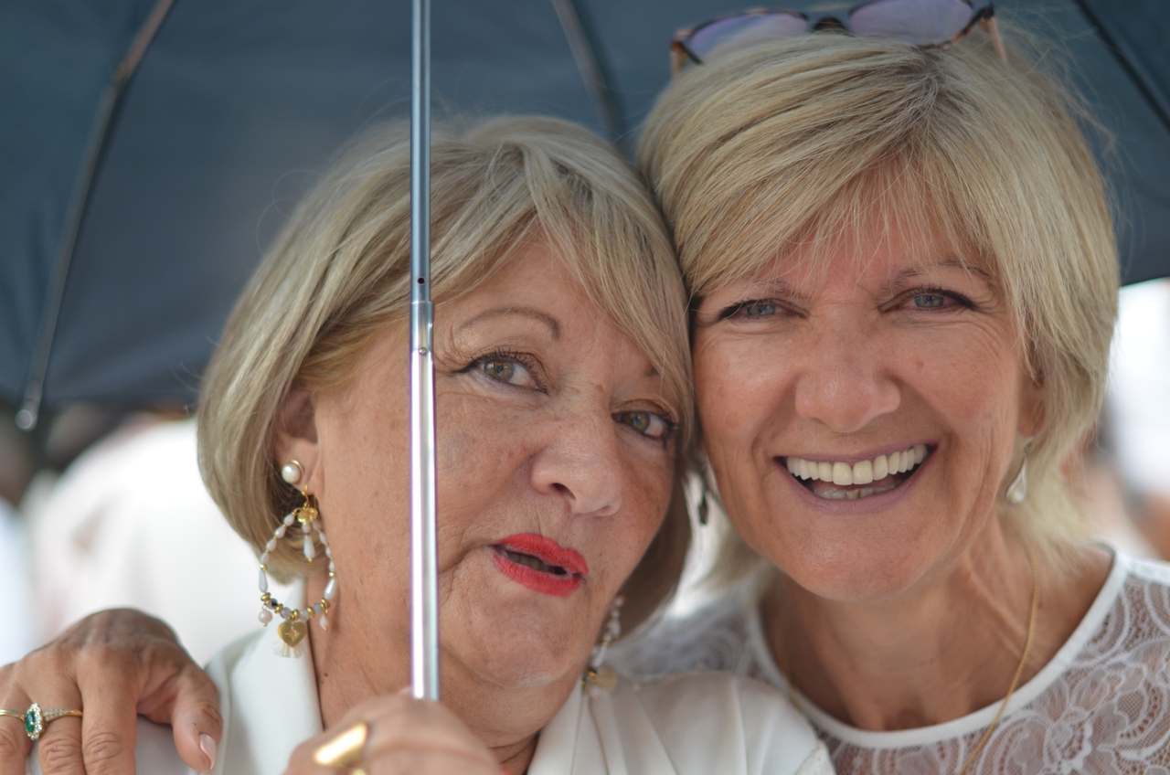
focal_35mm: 75
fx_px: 2433
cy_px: 388
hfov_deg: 27.0
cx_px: 585
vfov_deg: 18.1
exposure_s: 1/500
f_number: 1.6
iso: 200
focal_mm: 50
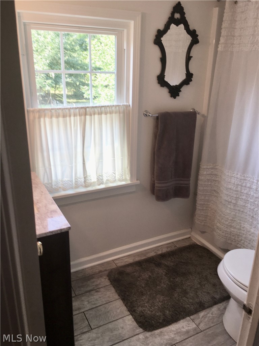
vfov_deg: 61.7
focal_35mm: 29
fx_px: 289
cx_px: 130
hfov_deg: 48.2
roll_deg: -2.2
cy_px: 173
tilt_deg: -17.9
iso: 25
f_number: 2.2
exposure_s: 1/60
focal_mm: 4.15
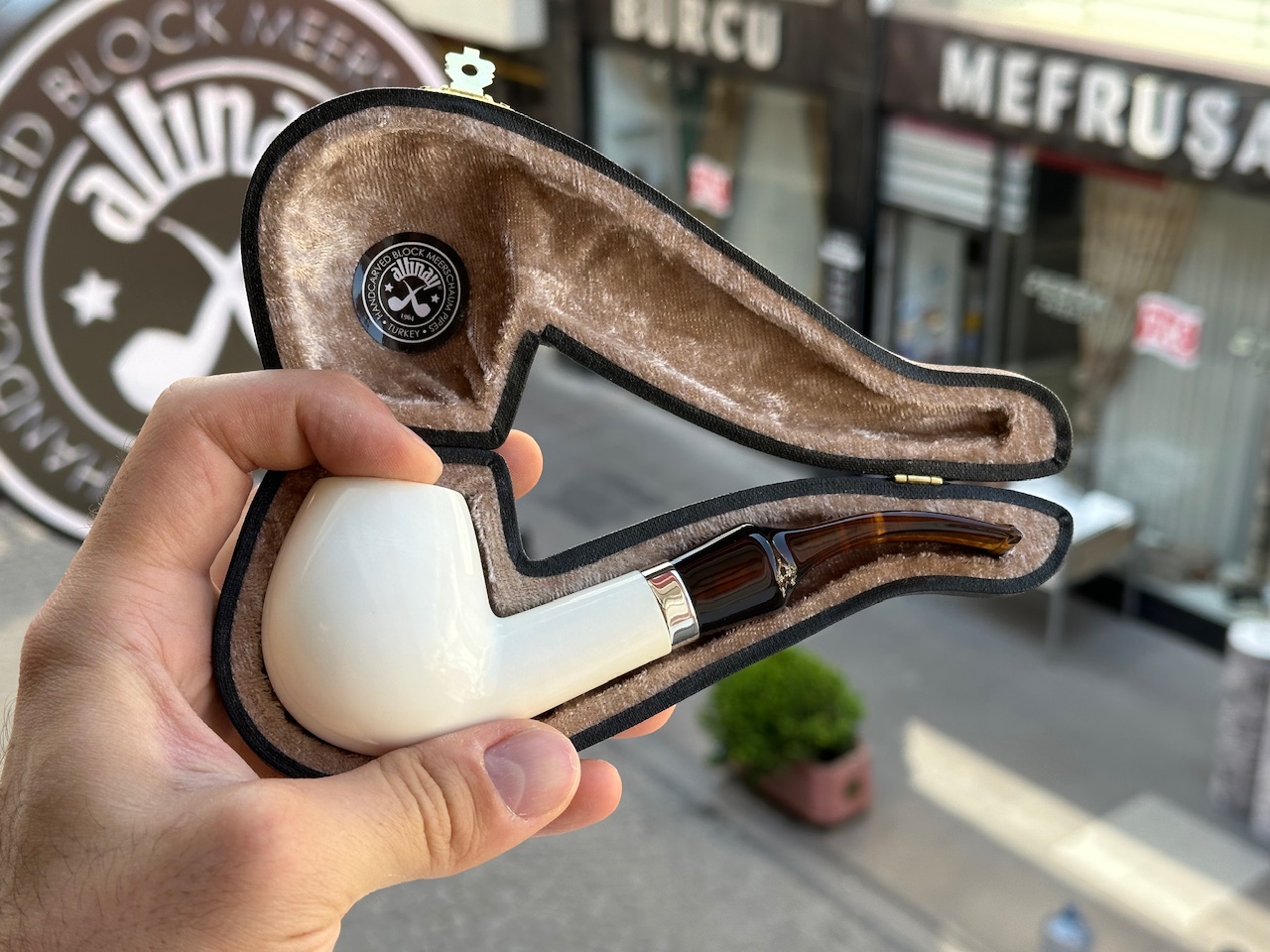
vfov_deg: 30.3
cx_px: 635
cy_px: 476
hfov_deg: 39.7
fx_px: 1761
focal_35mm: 48
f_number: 1.78
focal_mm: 6.86
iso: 64
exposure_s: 1/344
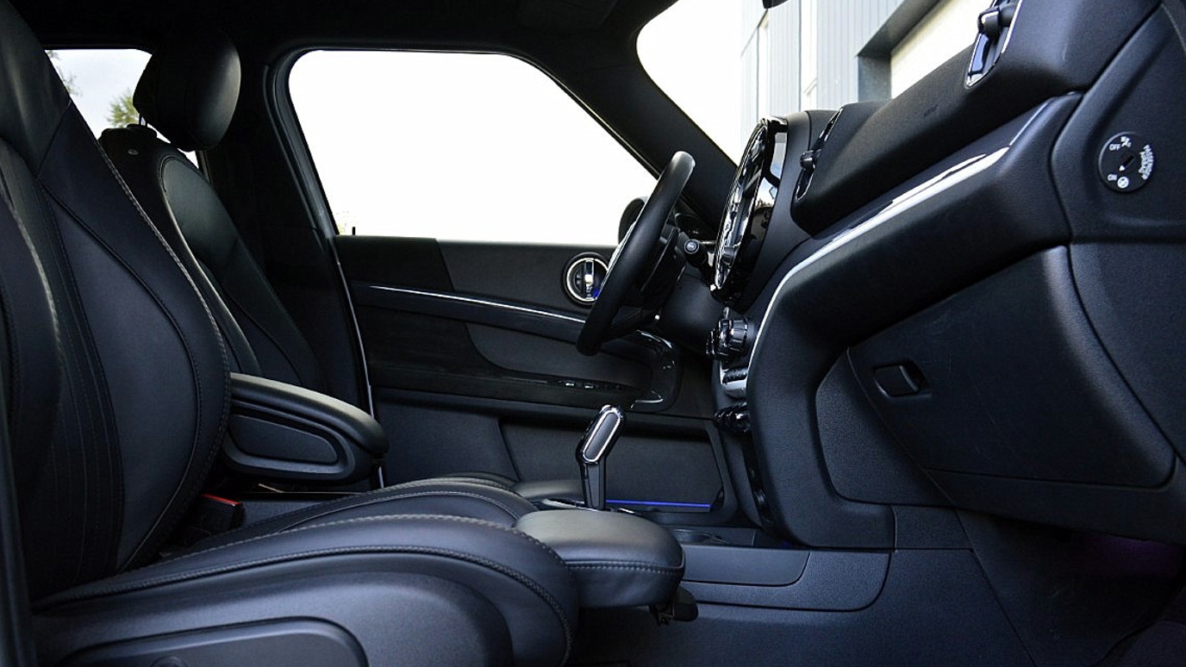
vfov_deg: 35.1
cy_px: 378
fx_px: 1055
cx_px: 585
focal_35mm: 34
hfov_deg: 58.7
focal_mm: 21
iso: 800
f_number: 7.1
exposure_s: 1/60
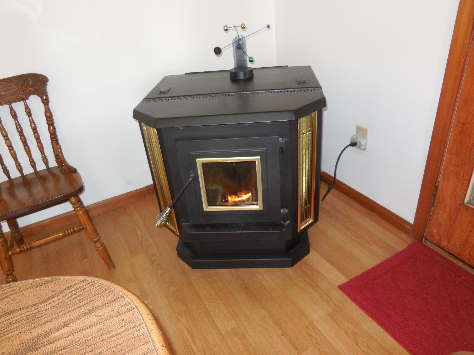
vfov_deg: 54.9
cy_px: 178
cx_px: 237
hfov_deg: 69.4
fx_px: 342
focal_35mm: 25
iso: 200
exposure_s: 1/25
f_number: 3.1
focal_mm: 4.5
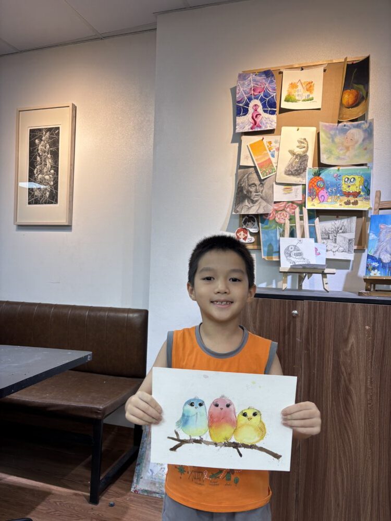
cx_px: 196
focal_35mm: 26
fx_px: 392
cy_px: 260
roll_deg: -2.1
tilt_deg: +1.4
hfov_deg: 53.1
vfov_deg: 67.3
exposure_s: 1/100
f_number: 1.6
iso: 40
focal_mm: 5.96
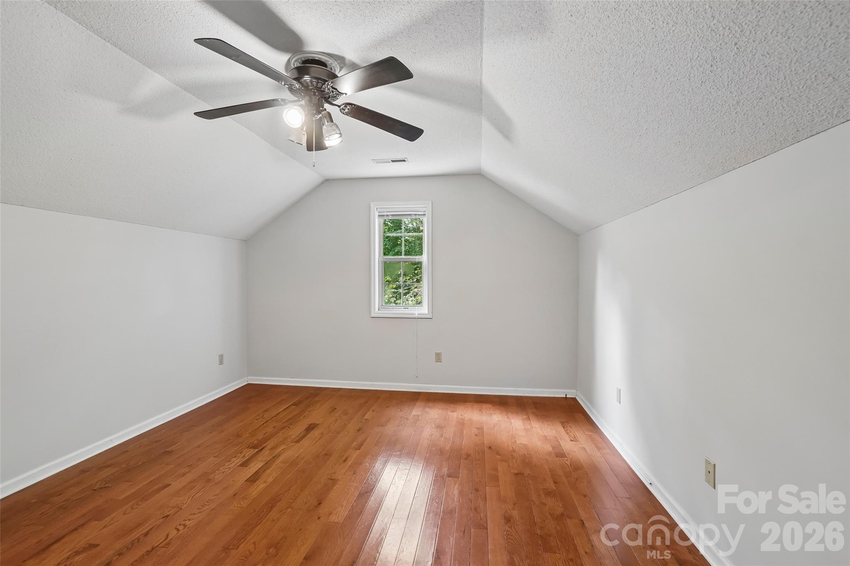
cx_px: 425
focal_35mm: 15
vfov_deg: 77.3
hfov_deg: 100.4
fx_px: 354
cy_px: 283
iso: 400
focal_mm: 10
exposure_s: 1/5
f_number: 8
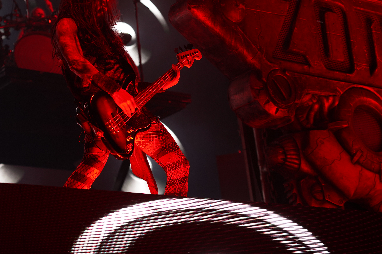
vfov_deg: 13.8
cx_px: 158
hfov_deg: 20.6
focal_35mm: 99
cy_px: 109
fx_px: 1050
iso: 1000
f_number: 4
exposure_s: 1/125
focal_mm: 79
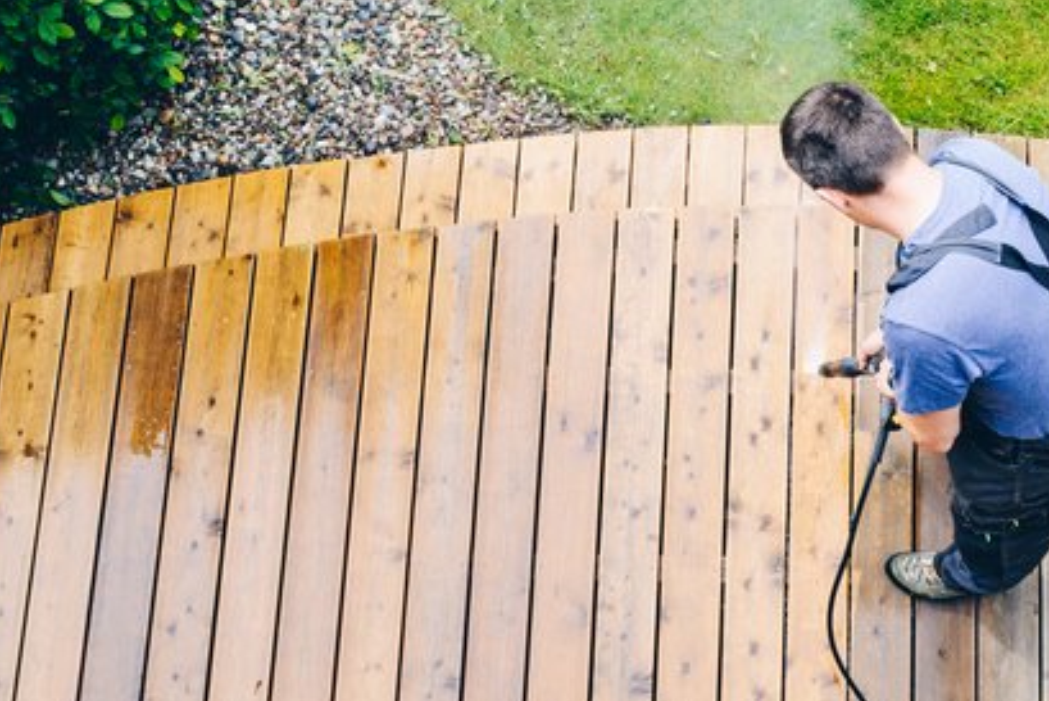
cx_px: 859
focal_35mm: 62
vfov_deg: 21.9
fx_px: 1807
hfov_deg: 31.4
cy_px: 353
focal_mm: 35
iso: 220
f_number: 7.1
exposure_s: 1/250
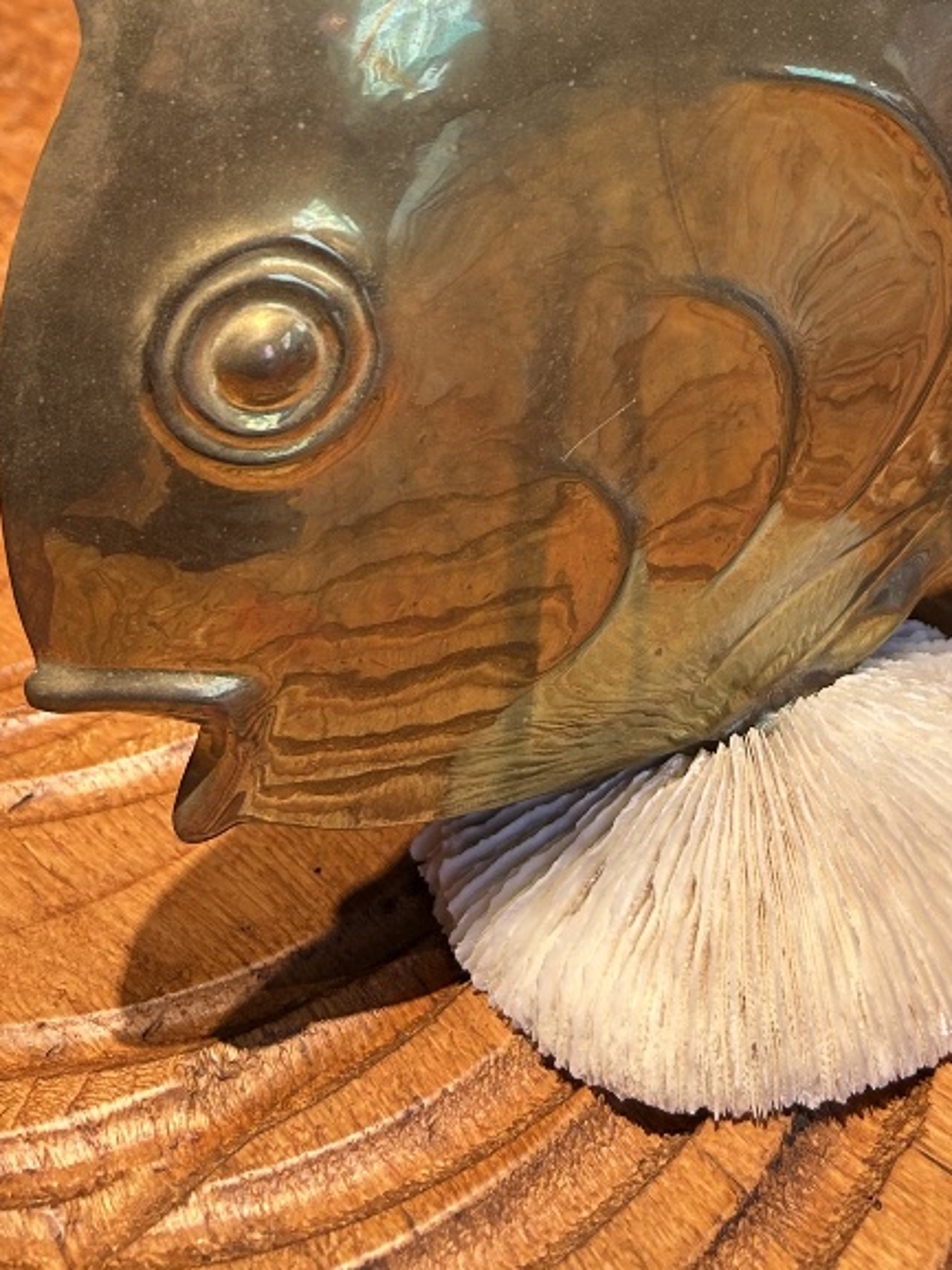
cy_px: -26
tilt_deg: -23.2
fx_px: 1982
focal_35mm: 54
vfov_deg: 32.4
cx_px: 699
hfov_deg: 26.7
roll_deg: +1.6
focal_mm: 5.7
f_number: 1.5
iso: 100
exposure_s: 1/100
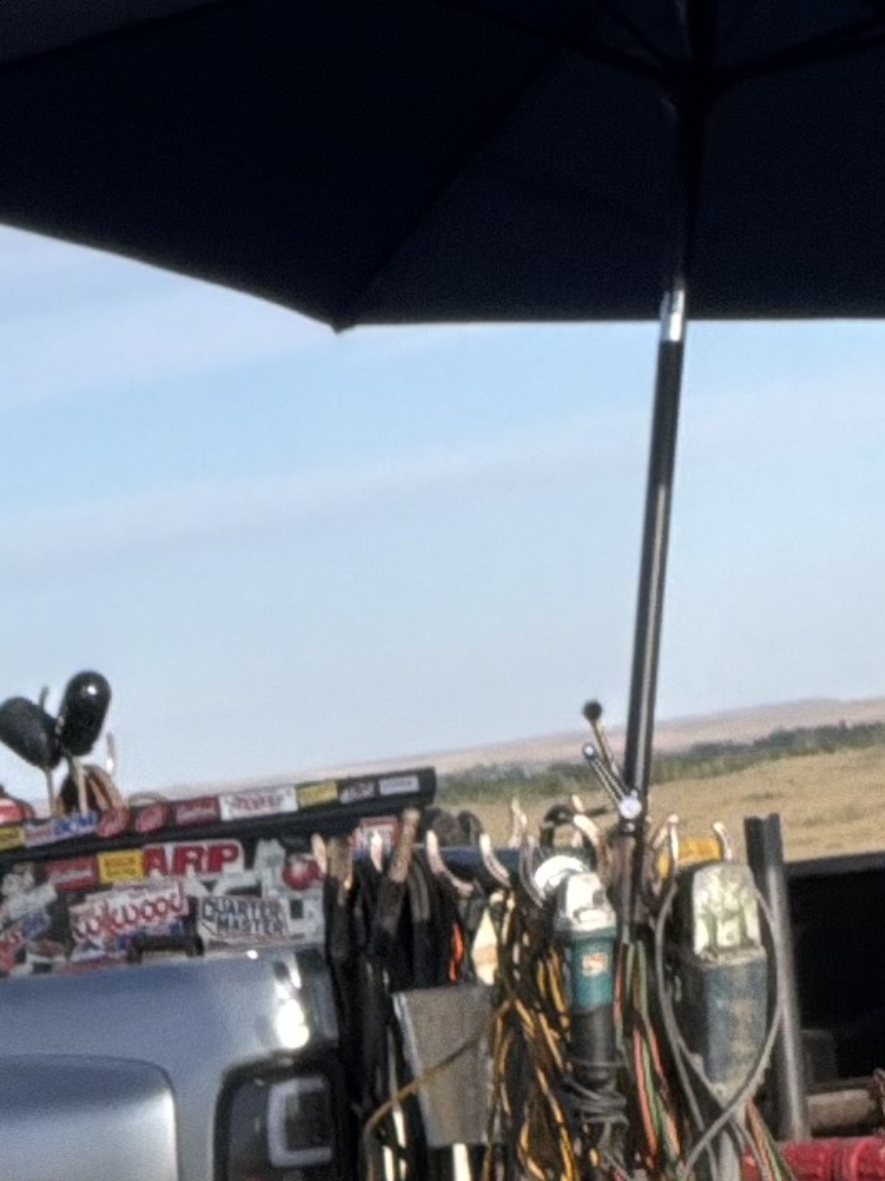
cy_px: 1876
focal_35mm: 131
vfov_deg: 13.9
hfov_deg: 11.0
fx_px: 4467
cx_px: -367
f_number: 1.9
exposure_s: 1/1318
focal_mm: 2.71
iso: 25
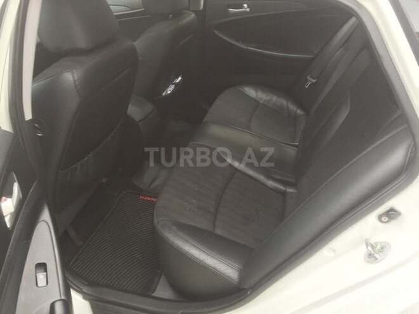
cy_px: 157
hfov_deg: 61.7
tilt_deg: -29.9
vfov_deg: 48.2
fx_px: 351
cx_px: 210
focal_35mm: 29
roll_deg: +6.3
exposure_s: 1/100
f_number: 2.2
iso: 32
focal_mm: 4.15
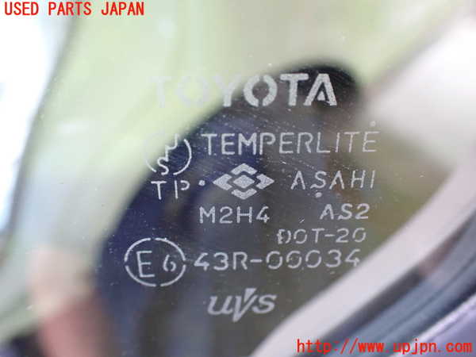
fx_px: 413
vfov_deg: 46.8
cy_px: 178
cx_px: 238
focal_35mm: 30
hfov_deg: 60.0
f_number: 2.3
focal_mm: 5.4
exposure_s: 1/50
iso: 800
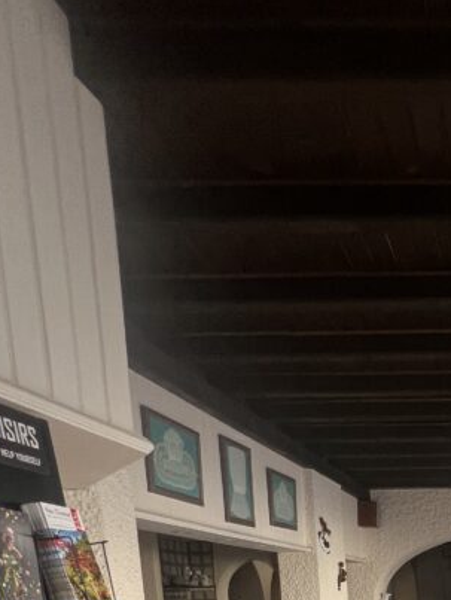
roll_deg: +0.5
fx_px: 572
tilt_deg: -8.0
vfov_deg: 41.6
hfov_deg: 34.9
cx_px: 531
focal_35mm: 33
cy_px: 686
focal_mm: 1.57
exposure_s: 1/99
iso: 80
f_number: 1.8
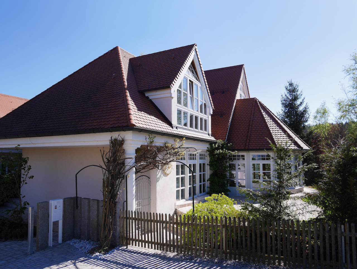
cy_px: 134
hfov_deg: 71.6
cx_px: 178
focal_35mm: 24
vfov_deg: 56.9
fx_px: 248
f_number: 6.3
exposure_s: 1/400
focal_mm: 12
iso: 200
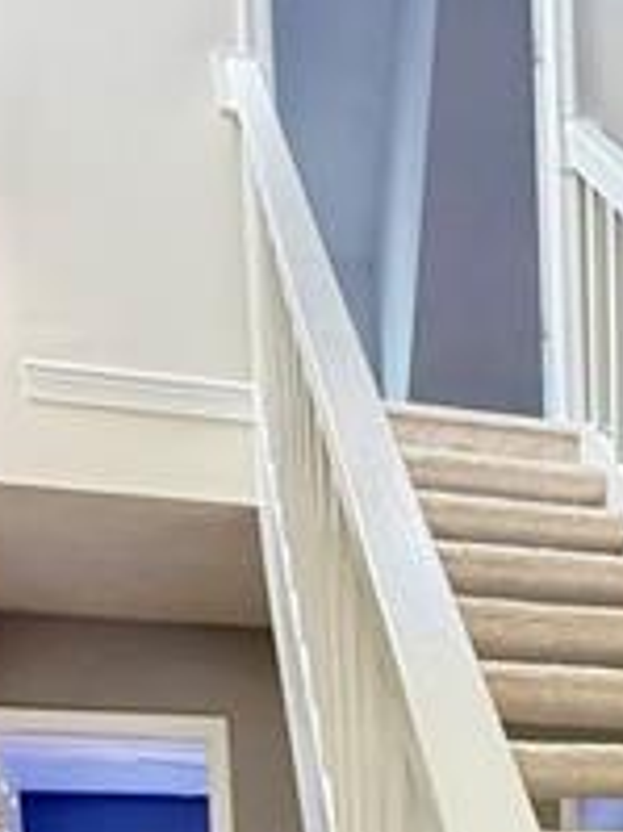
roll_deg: +0.8
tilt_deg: -5.9
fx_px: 1297
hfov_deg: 25.8
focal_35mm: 54
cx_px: 606
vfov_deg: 27.5
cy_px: 1166
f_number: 2.2
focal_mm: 2.22
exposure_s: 1/89
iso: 400
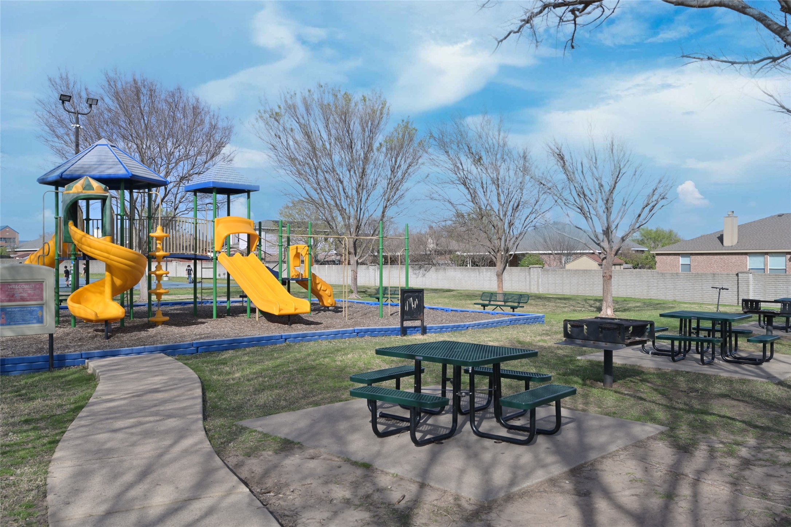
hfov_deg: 61.9
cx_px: 396
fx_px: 659
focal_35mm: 30
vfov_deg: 43.6
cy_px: 264
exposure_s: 1/500
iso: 200
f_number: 11
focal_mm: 30
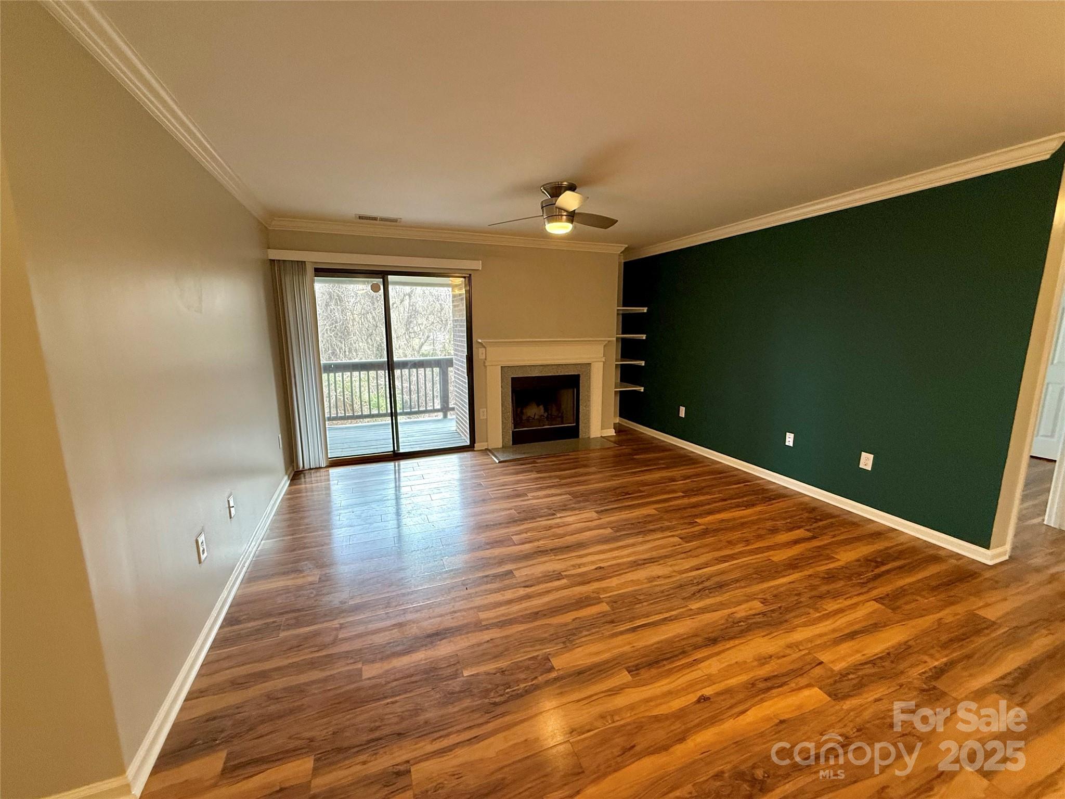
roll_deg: +0.2
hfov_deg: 102.1
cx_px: 532
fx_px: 431
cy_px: 400
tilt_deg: -9.2
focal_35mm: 14
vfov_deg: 85.7
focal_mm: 2.22
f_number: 2.2
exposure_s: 1/120
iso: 250
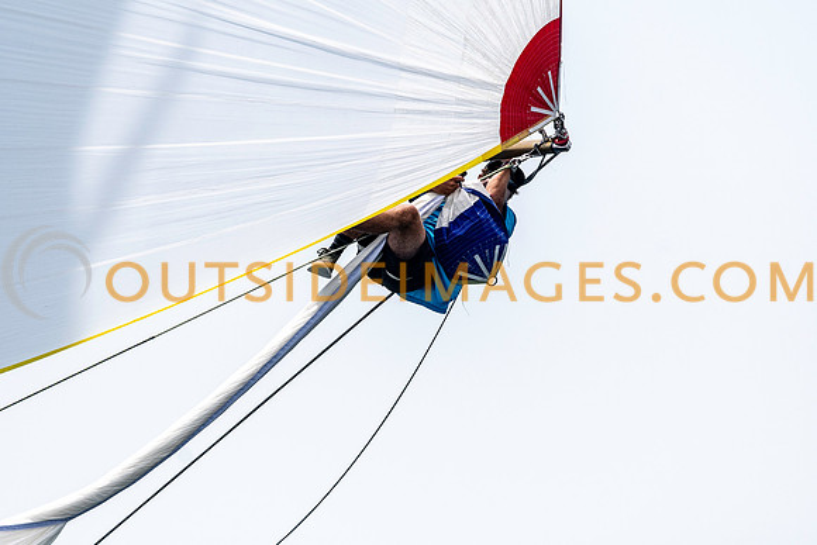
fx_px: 10214
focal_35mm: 450
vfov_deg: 3.1
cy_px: 272
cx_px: 408
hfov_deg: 4.6
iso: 320
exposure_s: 1/3200
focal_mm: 300
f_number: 5.6
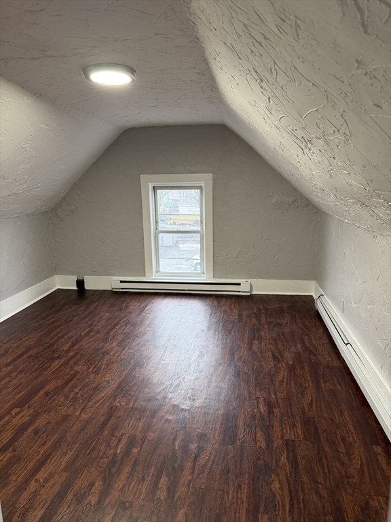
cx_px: 196
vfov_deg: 71.6
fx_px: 361
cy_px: 261
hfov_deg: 56.8
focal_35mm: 24
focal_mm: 6.76
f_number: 1.78
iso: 250
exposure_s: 1/60
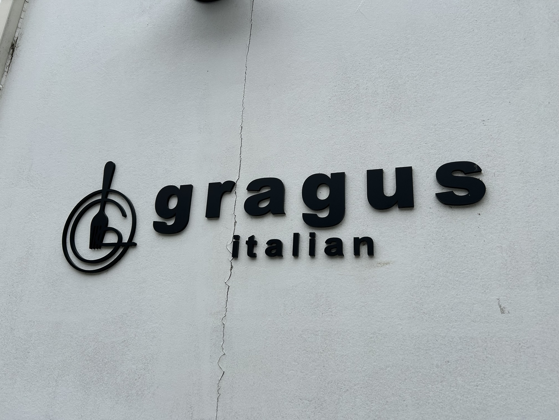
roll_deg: -2.4
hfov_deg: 67.3
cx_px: 280
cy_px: 210
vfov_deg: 53.1
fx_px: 420
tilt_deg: +18.0
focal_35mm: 26
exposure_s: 1/4444
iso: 50
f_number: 1.5
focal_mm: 5.7
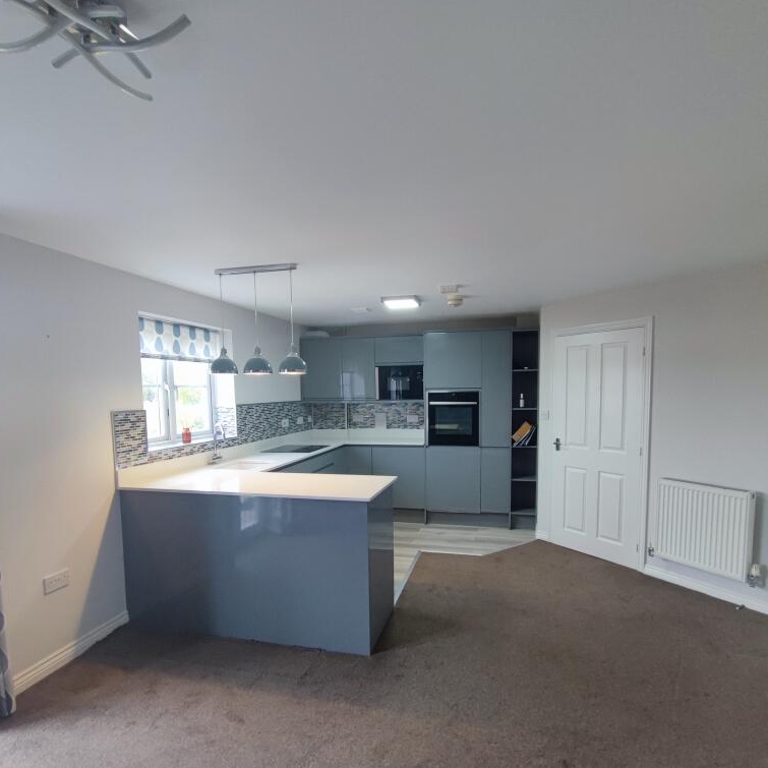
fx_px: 452
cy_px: 432
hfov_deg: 80.7
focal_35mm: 18
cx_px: 384
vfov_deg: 80.3
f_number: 2.2
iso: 112
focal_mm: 1.66
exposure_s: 1/50
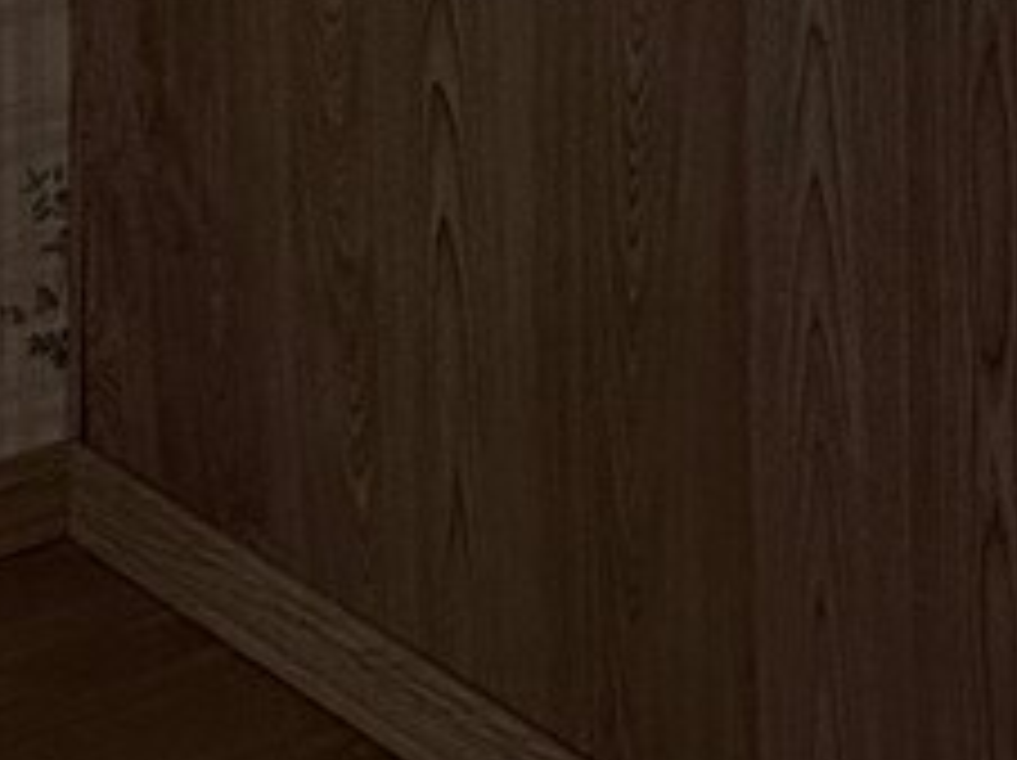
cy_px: -1650
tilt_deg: -1.2
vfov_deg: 7.5
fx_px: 4989
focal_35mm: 170
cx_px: 3042
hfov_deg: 9.3
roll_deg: +0.1
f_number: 1.78
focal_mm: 6.86
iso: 200
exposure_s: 1/120
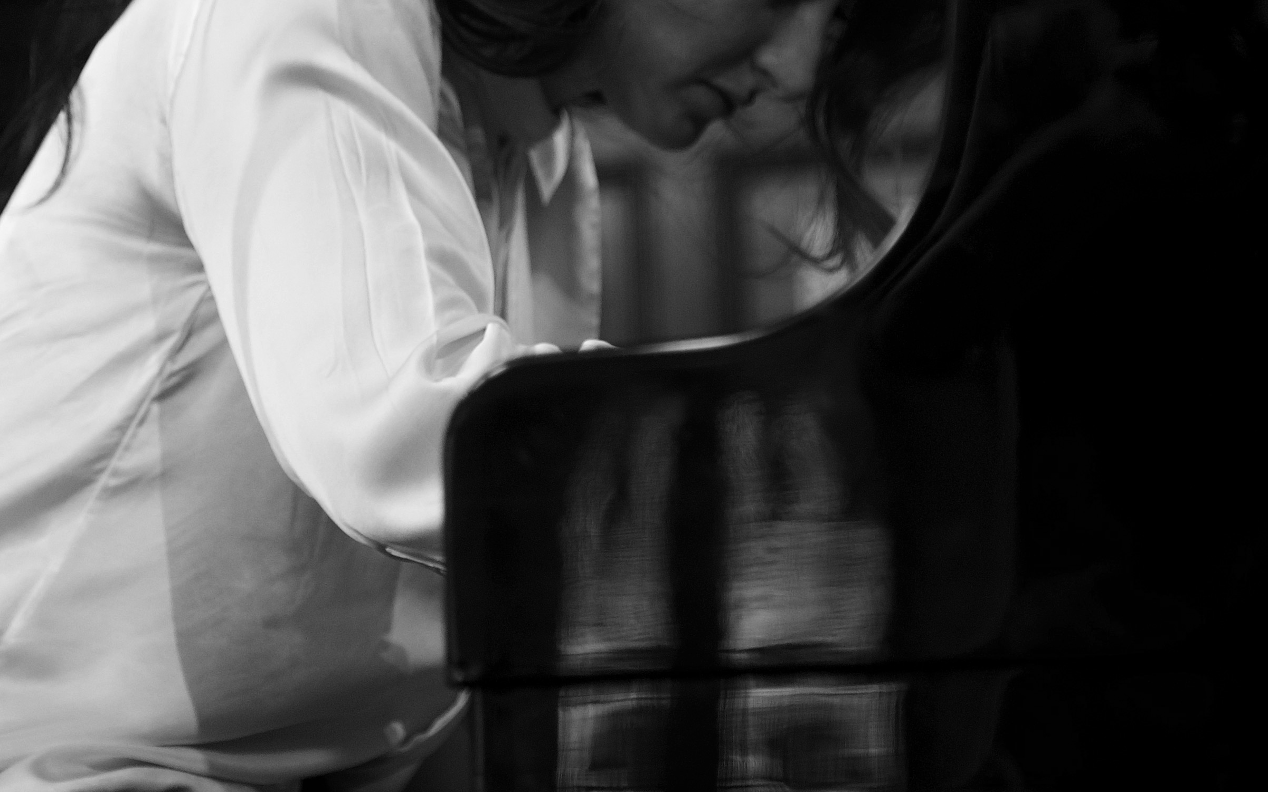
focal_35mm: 153
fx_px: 5287
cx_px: 439
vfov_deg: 8.5
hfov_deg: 13.7
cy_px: 71
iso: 2000
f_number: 4
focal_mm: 85
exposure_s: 1/200
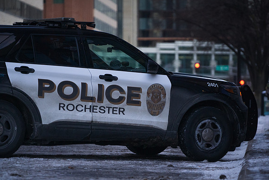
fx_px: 1712
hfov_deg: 9.0
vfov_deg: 6.0
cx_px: 131
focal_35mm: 229
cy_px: 101
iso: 6400
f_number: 4
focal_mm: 200
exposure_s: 1/2000
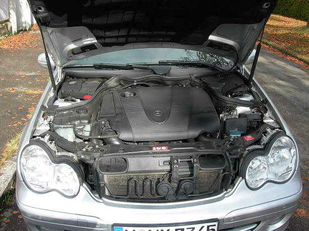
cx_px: 154
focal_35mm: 38
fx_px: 339
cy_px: 116
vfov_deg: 37.7
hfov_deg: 49.0
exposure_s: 1/146
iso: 50
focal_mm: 7.8
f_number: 4.8
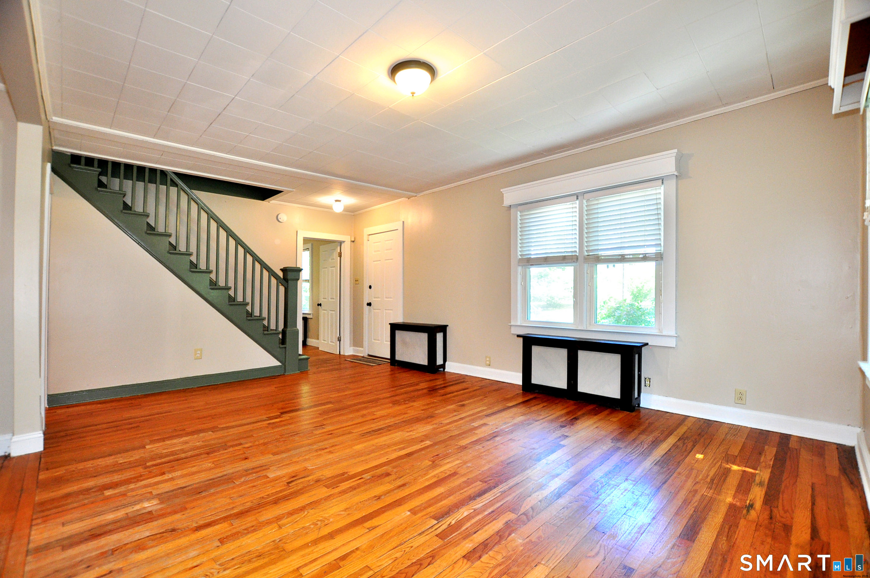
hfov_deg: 100.5
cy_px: 289
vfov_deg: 77.2
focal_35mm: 15
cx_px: 435
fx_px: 362
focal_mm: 10
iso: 640
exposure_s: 1/40
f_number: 4.5
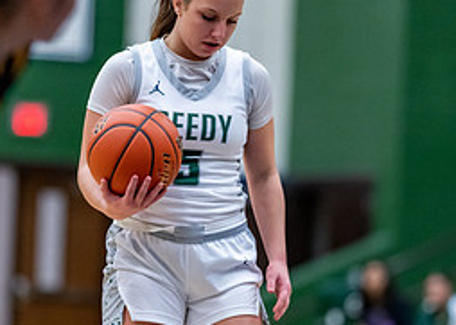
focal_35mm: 323
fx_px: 4180
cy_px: 206
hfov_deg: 6.2
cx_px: 232
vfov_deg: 4.5
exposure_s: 1/1250
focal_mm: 135
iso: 2000
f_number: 1.8
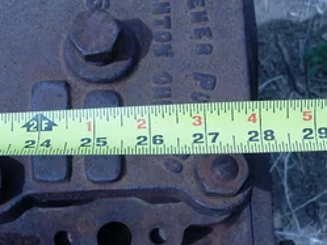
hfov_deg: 31.1
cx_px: 248
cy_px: 152
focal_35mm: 61
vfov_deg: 24.0
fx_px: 577
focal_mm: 6.3
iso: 80
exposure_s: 1/350
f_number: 7.7
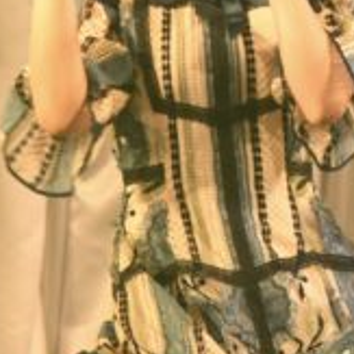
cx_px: 654
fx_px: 12993
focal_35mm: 1123
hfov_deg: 1.6
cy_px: -285
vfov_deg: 1.6
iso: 2000
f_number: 8
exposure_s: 1/400
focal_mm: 180
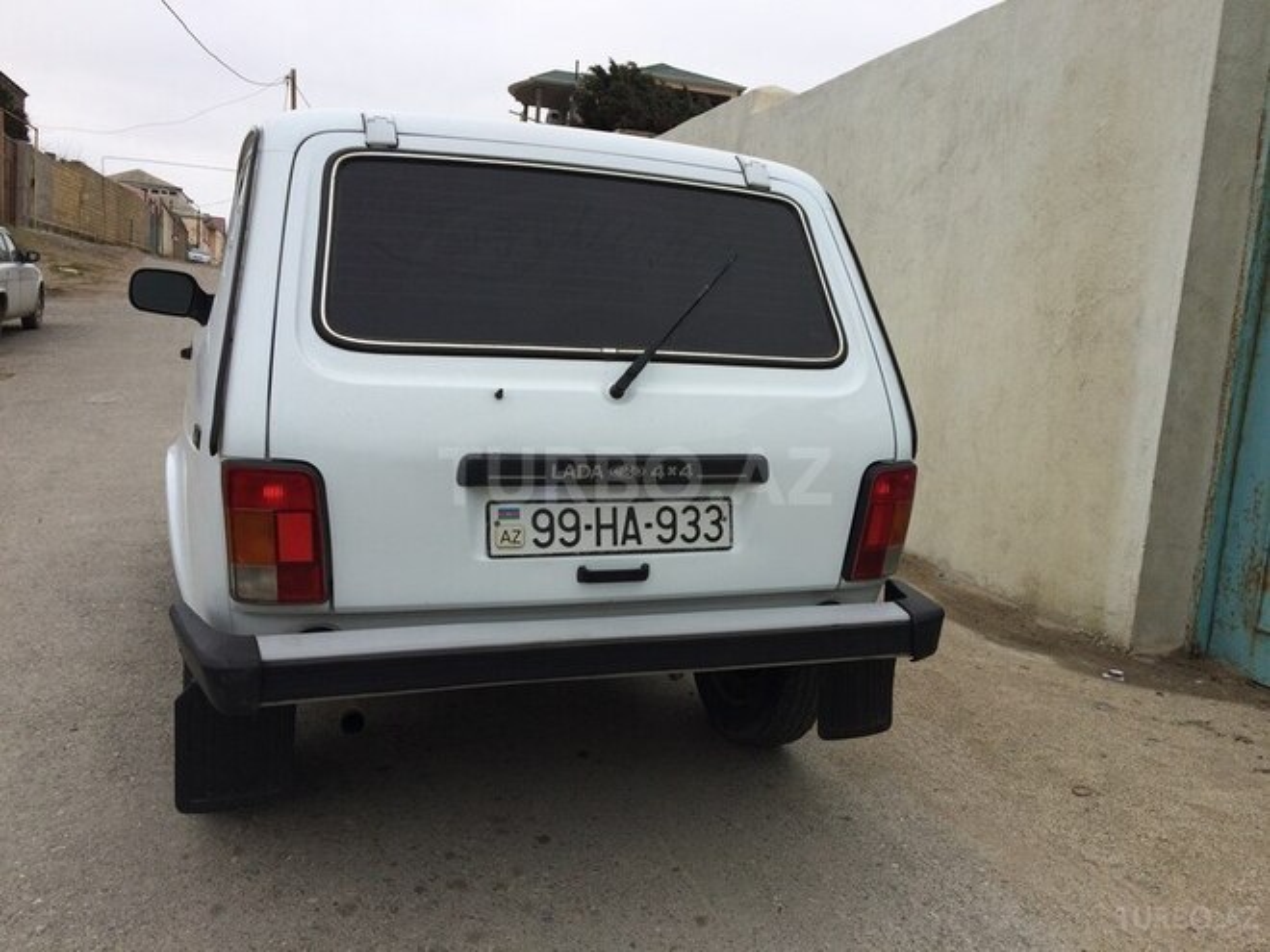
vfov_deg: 48.2
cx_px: 635
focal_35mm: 29
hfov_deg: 61.7
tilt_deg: -7.5
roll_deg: -3.5
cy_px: 476
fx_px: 1064
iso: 32
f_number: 2.2
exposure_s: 1/838
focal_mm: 4.15
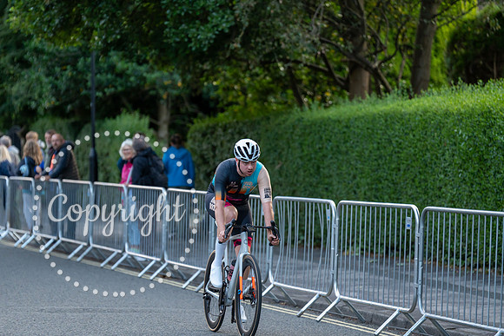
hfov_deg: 13.2
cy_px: 168
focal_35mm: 156
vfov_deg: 8.8
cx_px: 252
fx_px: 2184
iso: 1250
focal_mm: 156
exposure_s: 1/1000
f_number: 2.8
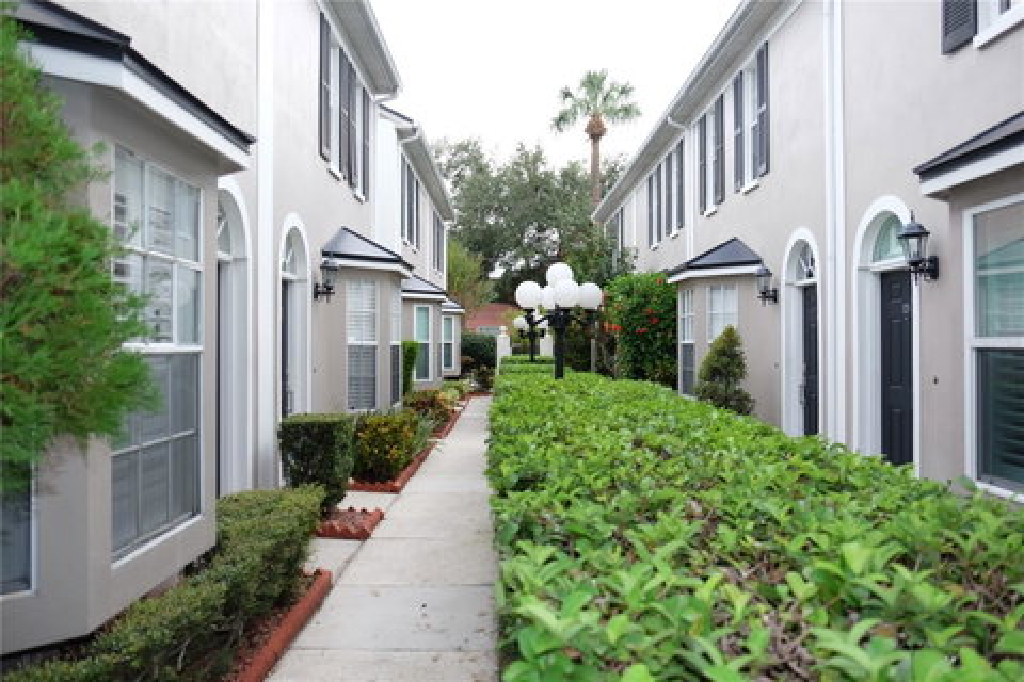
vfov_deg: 47.9
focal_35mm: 27
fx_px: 768
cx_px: 512
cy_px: 341
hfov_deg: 67.4
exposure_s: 1/180
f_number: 3.5
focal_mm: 18
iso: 200
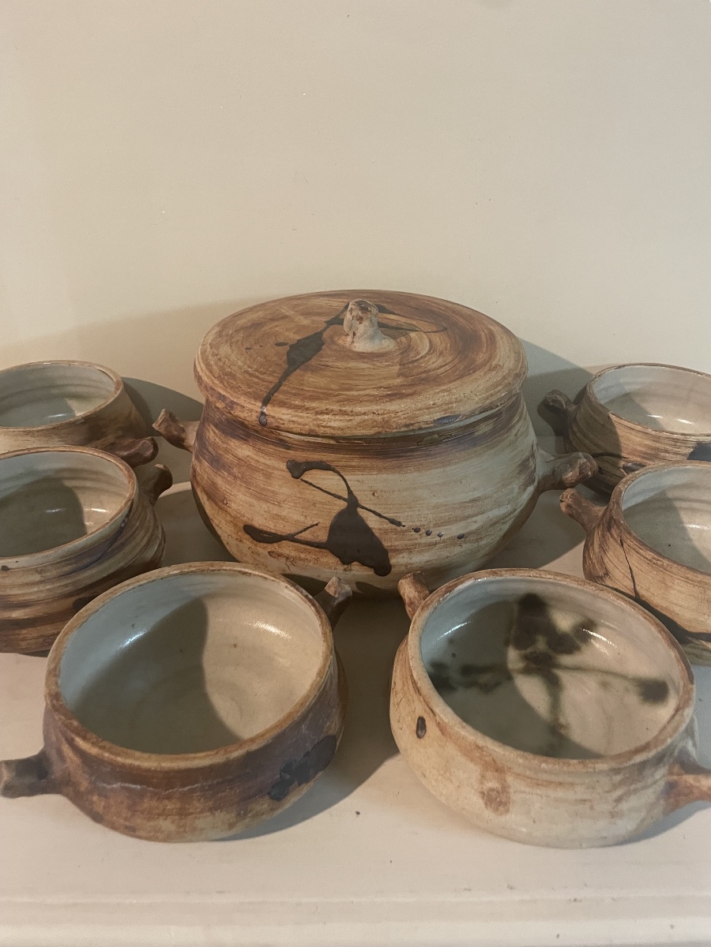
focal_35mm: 26
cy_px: 474
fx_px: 712
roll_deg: +1.4
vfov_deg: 67.3
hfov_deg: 53.1
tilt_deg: -33.1
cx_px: 356
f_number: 1.6
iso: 250
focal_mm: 4.2
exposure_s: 1/50
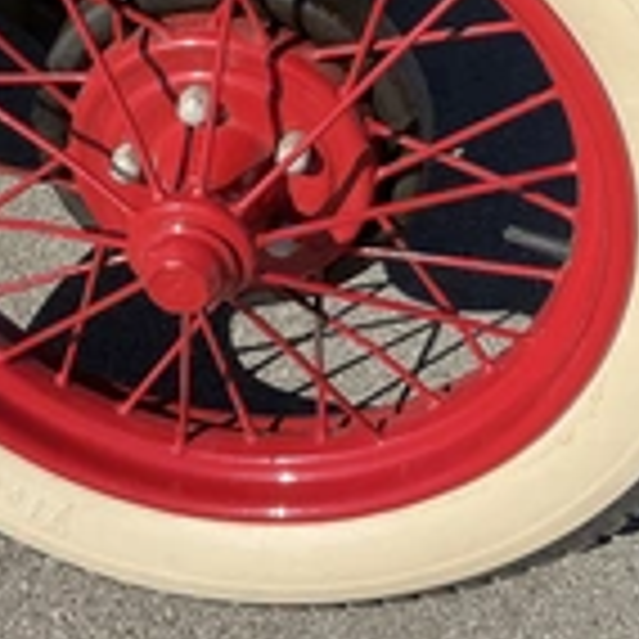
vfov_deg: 23.2
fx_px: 1504
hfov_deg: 24.0
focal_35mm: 72
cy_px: 40
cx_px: 302
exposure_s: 1/1626
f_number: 1.8
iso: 25
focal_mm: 3
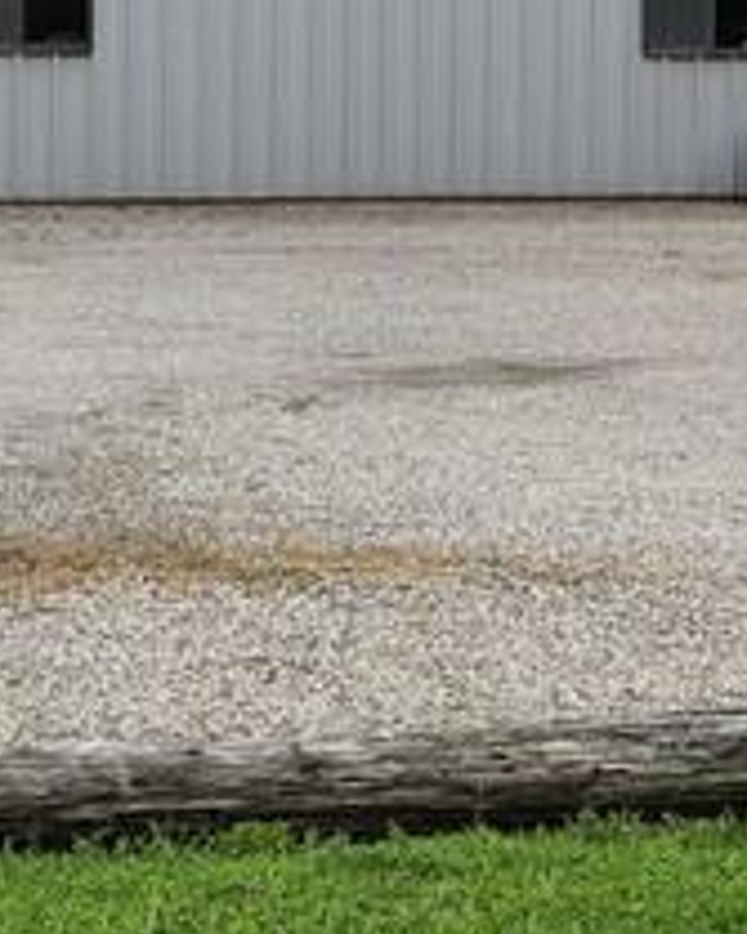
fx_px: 3042
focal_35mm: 110
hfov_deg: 13.9
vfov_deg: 17.3
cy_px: 168
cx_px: 642
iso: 20
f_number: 1.8
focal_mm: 5.4
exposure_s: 1/1250
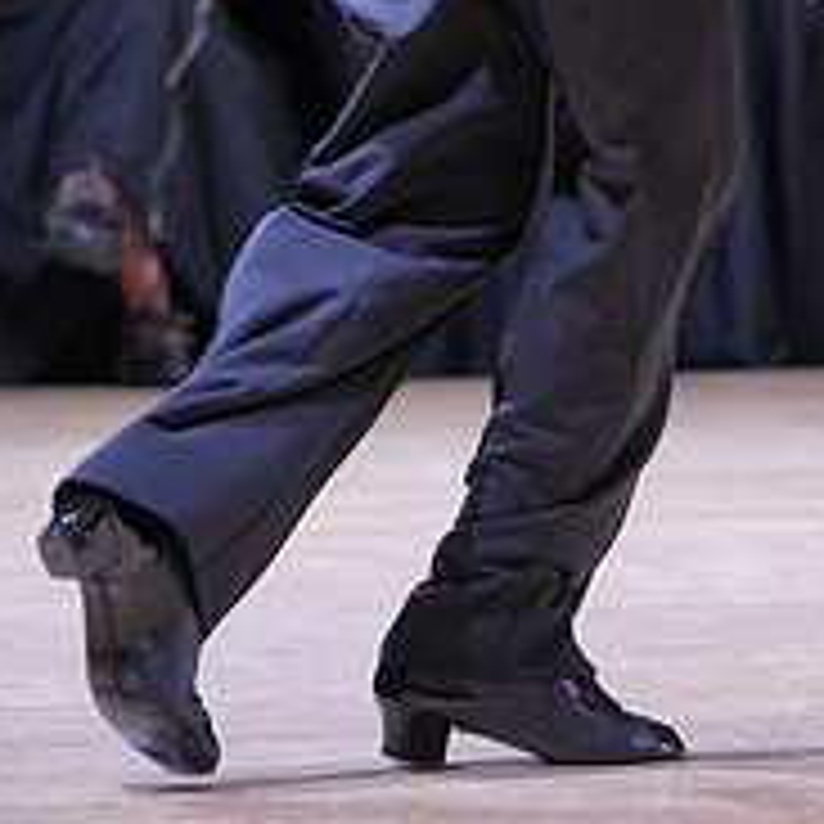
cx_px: 777
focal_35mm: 538
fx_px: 14489
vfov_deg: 3.3
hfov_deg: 3.3
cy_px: -176
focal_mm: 200
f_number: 5.6
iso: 2000
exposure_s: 1/320
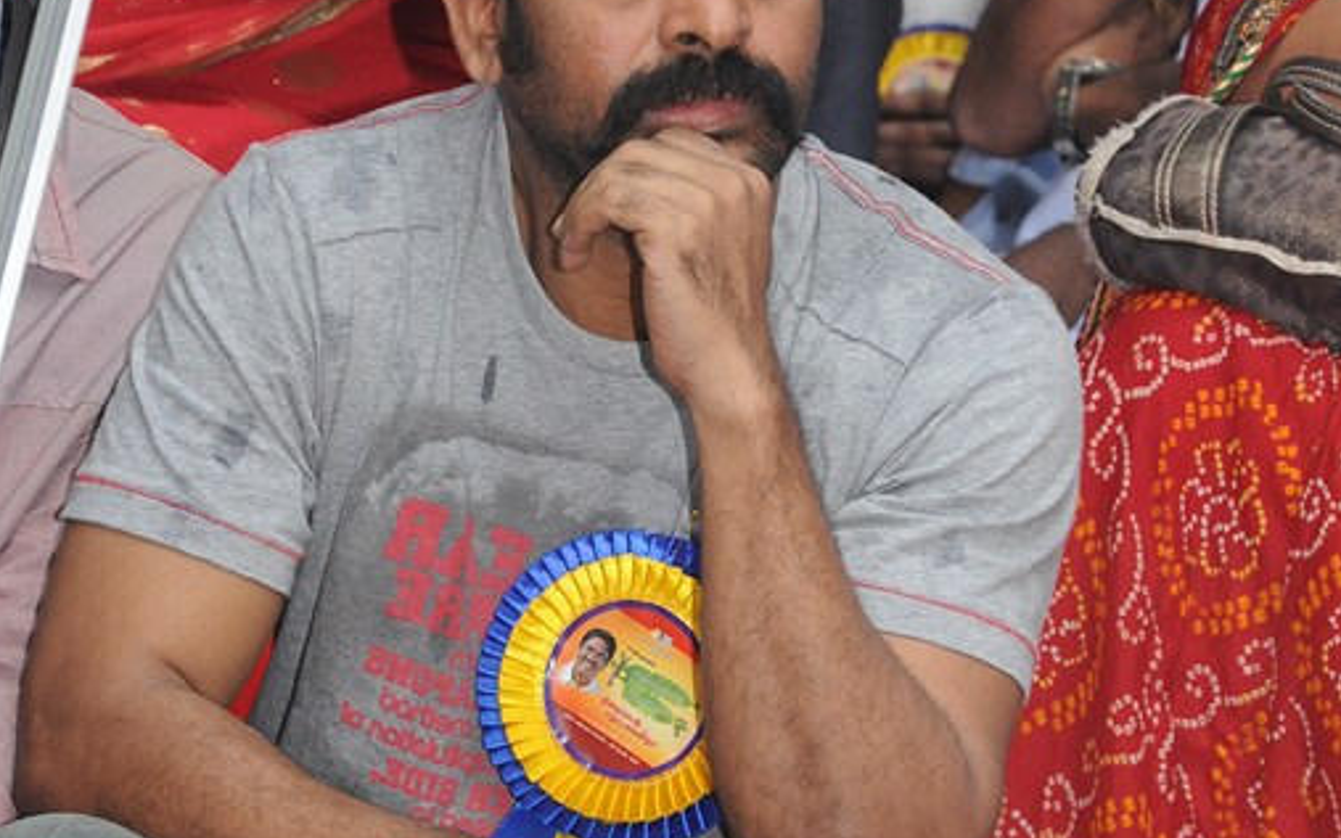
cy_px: 637
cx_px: 669
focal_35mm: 243
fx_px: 8873
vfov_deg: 5.4
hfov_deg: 8.6
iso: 1250
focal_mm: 105
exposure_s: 1/125
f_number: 11
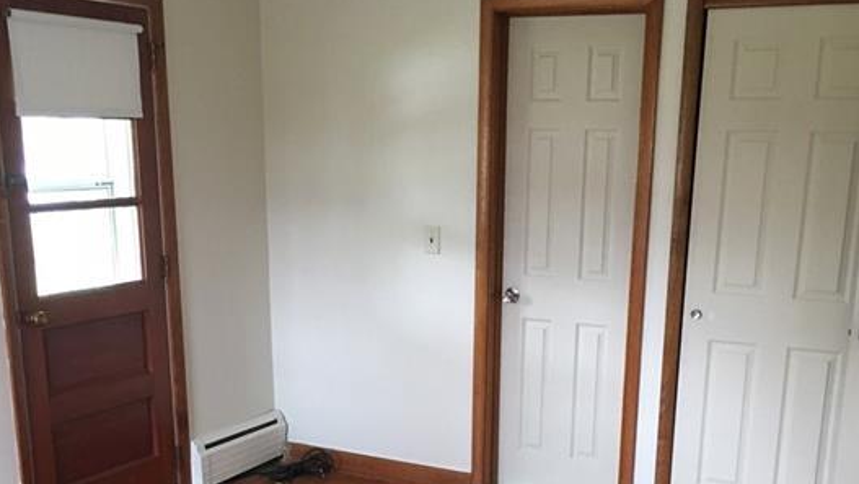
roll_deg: -0.9
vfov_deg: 25.2
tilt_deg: -14.1
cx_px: 455
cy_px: 433
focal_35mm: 46
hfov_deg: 44.5
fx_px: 1048
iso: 64
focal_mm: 4.15
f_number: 2.2
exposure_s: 1/15
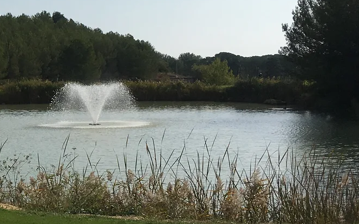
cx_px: -94
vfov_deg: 14.6
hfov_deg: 21.3
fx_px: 871
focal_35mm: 89
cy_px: 53
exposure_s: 1/3205
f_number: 2.2
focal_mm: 4.15
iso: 25
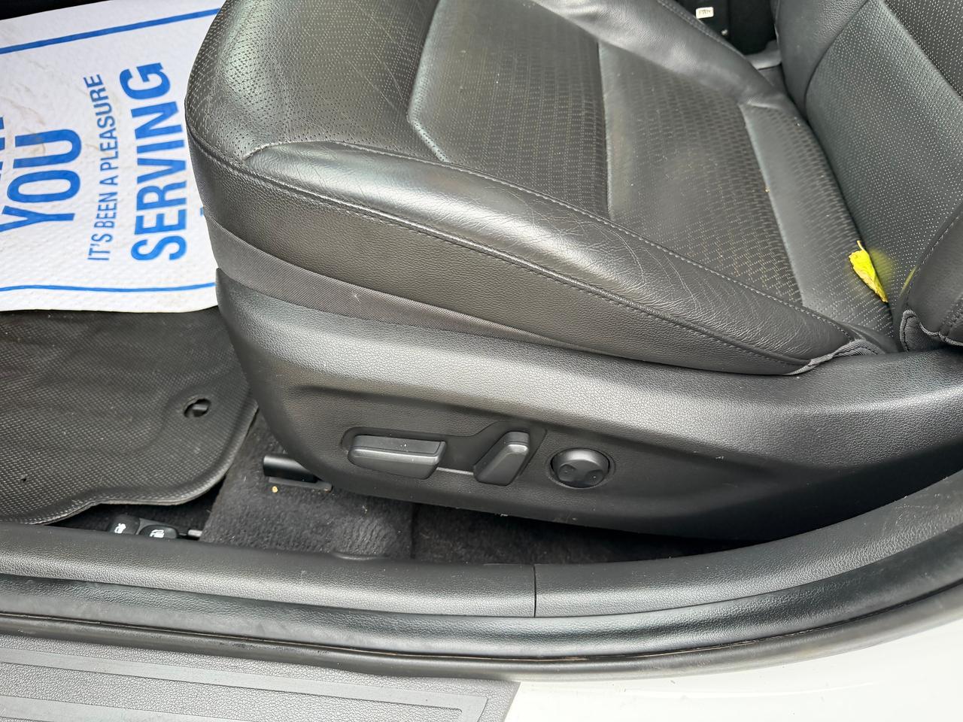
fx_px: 668
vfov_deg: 56.8
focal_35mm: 24
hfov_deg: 71.6
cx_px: 482
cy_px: 361
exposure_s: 1/237
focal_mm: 6.76
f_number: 1.78
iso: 200
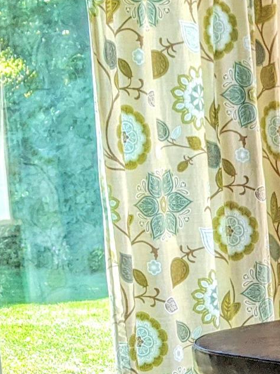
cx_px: 505
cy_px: 419
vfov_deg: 14.9
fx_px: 1391
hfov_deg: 10.8
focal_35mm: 129
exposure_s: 1/838
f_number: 1.8
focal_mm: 4.44
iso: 50
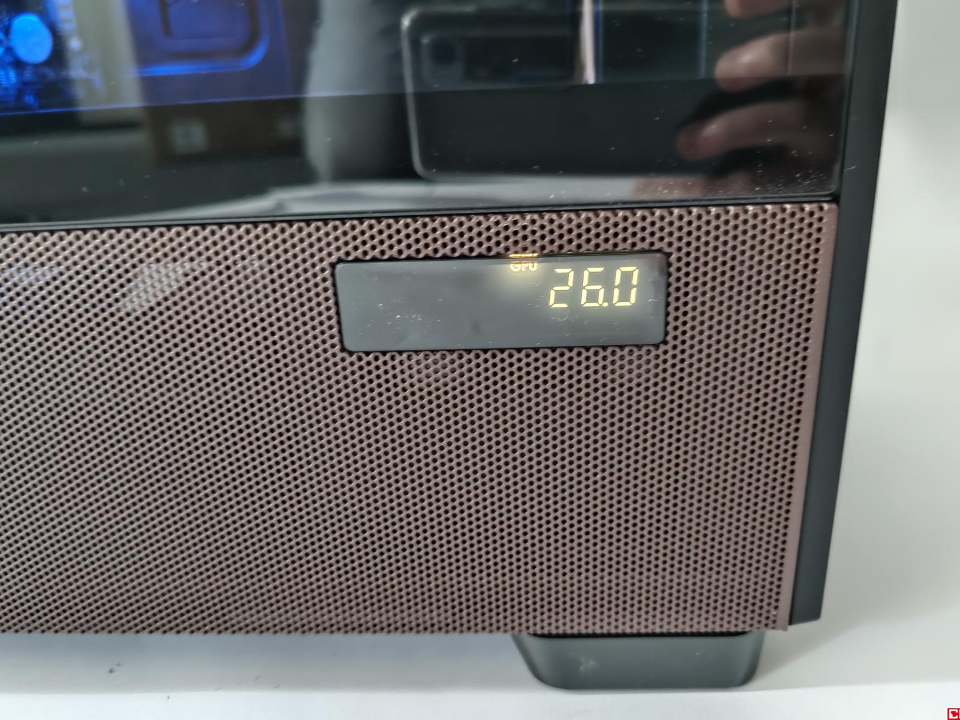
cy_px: 356
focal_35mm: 26
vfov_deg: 53.1
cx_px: 496
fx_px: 721
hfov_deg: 67.3
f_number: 1.85
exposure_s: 1/13
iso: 781
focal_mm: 6.78
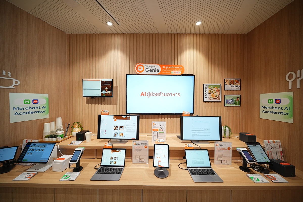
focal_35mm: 12
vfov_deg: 90.0
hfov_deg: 112.6
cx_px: 152
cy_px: 101
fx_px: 101
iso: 1250
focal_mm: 12
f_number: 5.6
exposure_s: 1/100
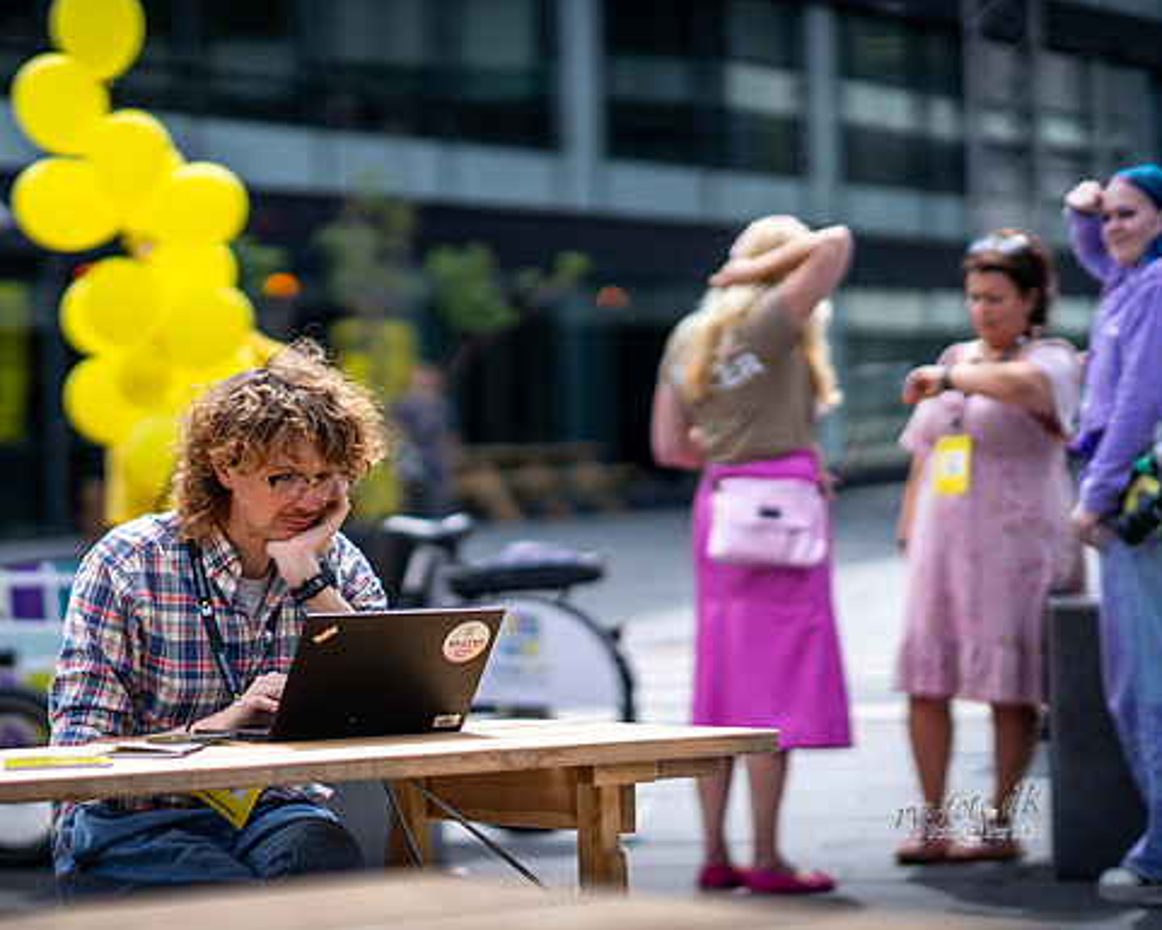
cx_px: 339
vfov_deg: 13.0
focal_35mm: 119
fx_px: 4093
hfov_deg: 16.1
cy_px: 512
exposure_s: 1/6400
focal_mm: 85
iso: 125
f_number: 1.4
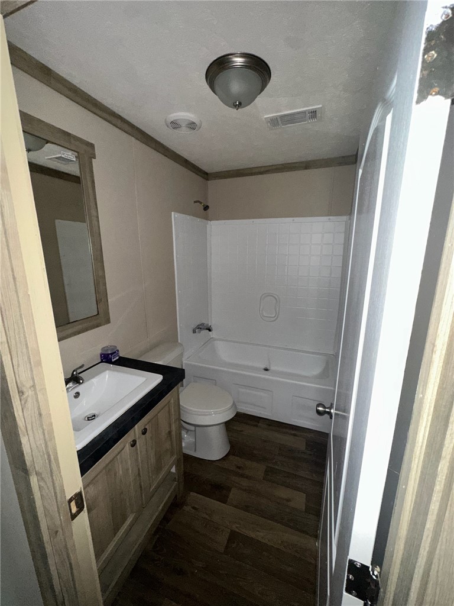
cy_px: 303
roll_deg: -1.5
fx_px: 245
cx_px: 227
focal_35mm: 14
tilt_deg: -12.2
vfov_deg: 102.1
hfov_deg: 85.7
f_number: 2.2
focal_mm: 2.22
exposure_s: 1/32
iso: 250
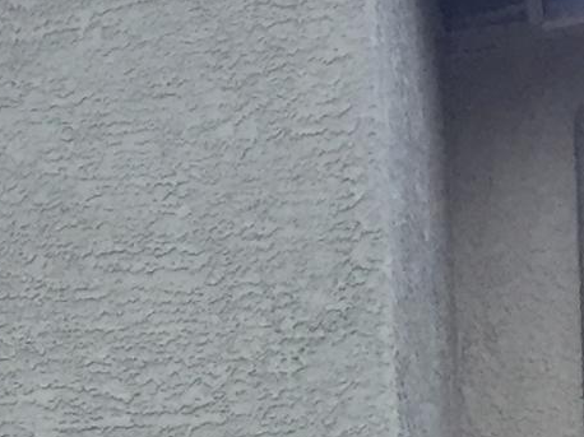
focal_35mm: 190
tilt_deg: +6.4
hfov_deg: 10.3
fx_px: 3204
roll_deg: +2.2
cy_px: 1328
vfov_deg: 7.0
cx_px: 17
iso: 125
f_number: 2.2
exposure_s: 1/30
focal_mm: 4.15
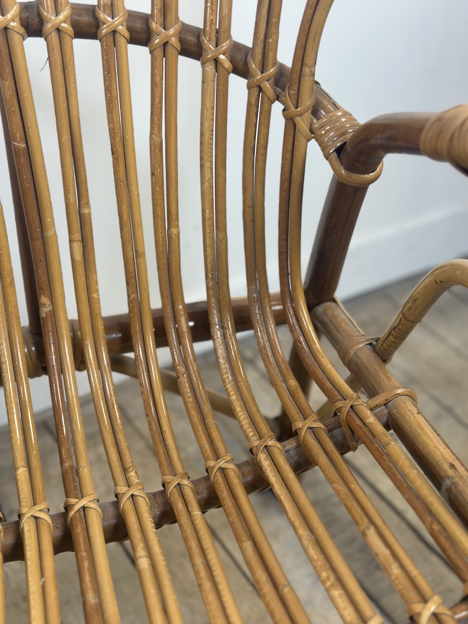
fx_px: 865
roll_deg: -1.9
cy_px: 312
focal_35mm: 48
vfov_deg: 39.7
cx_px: 234
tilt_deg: -37.9
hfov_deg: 30.3
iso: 125
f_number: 1.78
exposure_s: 1/100
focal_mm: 6.86
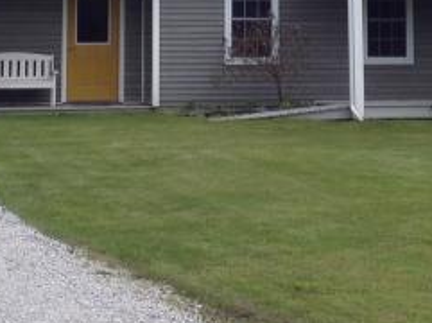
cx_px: 264
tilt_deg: +2.7
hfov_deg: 13.3
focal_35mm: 149
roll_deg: +0.1
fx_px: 1857
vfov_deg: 9.7
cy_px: -99
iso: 50
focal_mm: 4.28
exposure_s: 1/1042
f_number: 2.4
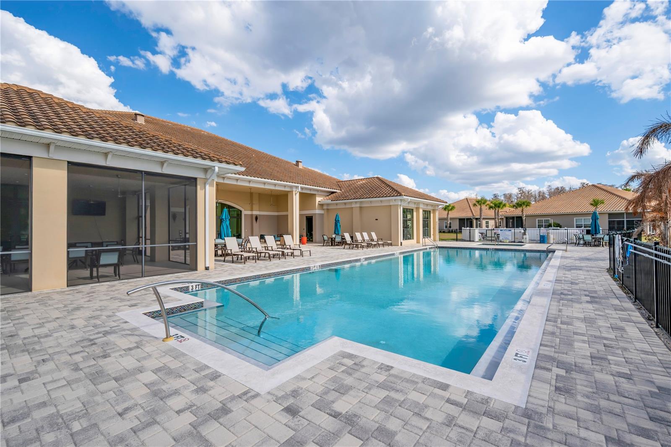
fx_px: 289
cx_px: 336
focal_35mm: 16
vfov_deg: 75.5
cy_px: 224
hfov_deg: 98.5
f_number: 9
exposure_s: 1/640
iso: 100
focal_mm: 15.5
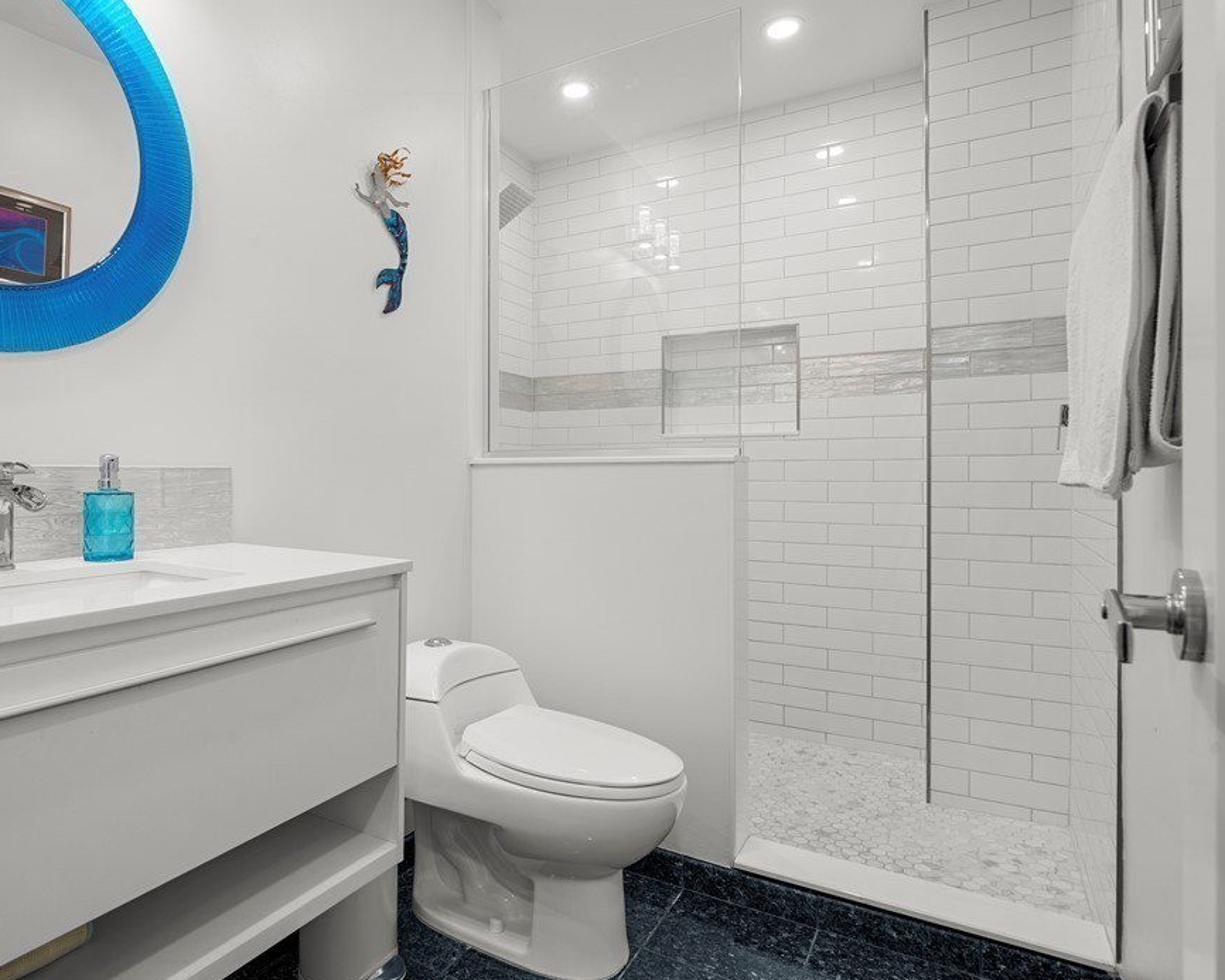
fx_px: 725
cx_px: 482
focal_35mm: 20
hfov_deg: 79.3
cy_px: 479
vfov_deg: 68.1
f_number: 9
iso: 250
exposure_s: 1/4
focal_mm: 17
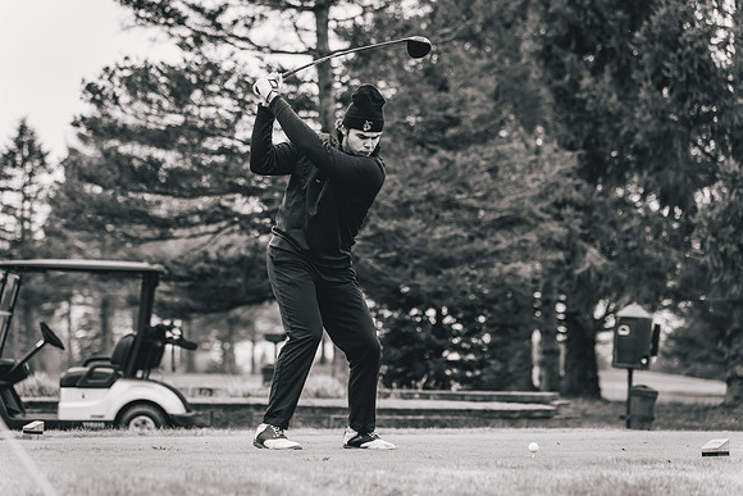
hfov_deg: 19.7
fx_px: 2139
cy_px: 248
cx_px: 372
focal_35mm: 104
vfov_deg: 13.2
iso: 640
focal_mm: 98
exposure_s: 1/4000
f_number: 2.8
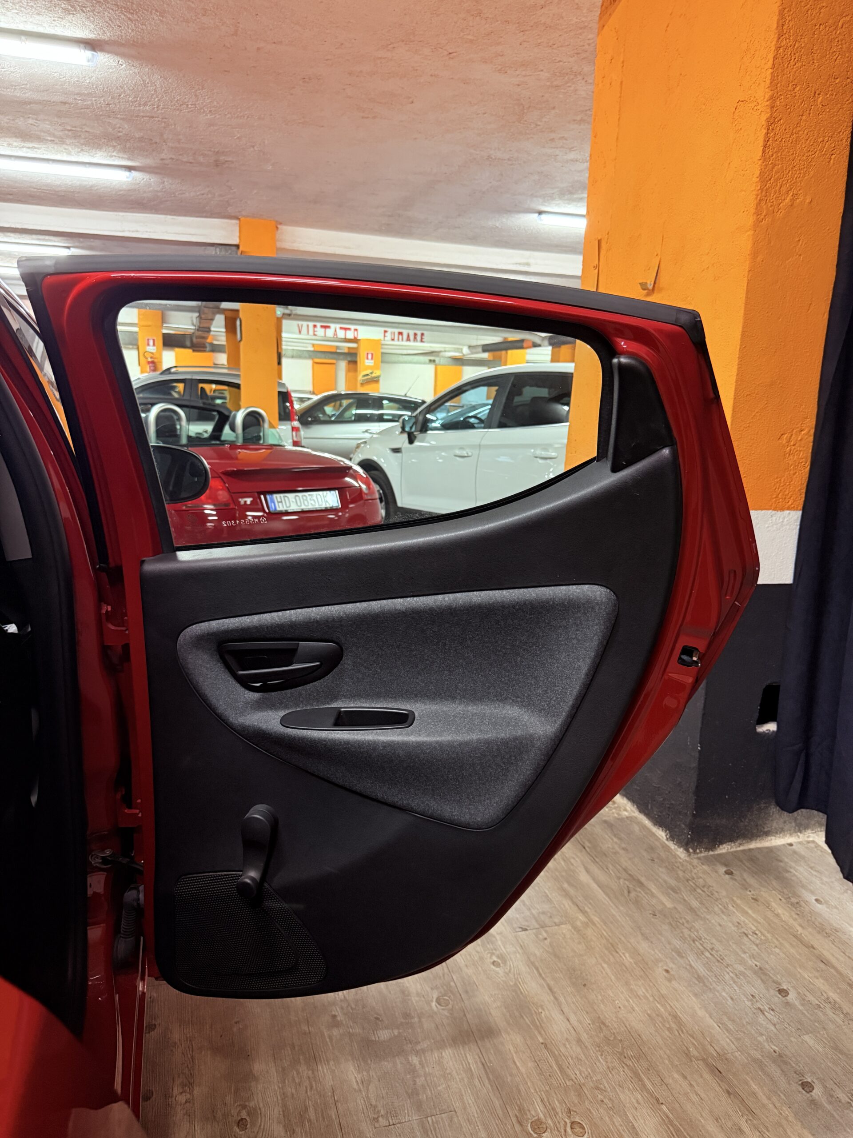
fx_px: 789
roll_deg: -1.7
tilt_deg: -10.8
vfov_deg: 71.6
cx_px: 426
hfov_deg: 56.8
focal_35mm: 24
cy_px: 569
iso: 640
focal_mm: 6.76
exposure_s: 1/50
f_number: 1.78
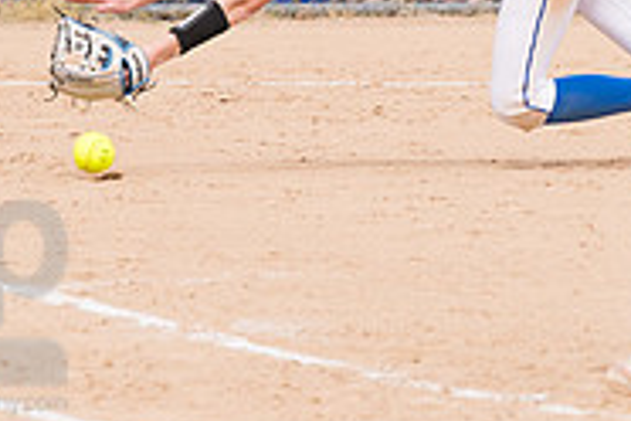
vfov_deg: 1.5
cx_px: 444
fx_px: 16370
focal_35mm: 934
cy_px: -180
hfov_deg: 2.2
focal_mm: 200
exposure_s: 1/1600
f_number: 5.6
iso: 320
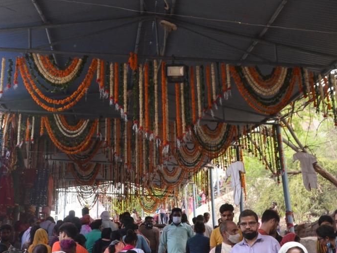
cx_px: 156
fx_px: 545
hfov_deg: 34.3
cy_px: 158
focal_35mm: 56
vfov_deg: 26.0
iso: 2000
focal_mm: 26
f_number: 6.3
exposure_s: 1/160
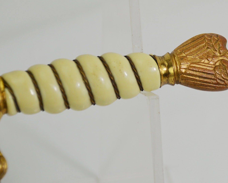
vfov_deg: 6.7
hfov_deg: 8.4
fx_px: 1552
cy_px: 60
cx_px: 201
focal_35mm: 230
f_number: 5.6
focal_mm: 90
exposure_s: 1/400
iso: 400
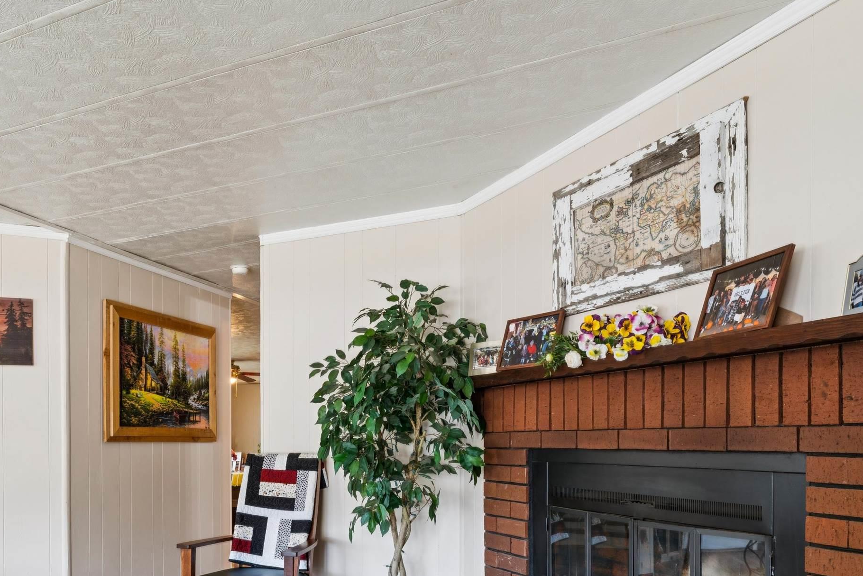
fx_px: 668
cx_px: 306
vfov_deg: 44.7
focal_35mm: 28
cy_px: 446
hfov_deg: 64.5
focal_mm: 16.5
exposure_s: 1/2.5
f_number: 13
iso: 400
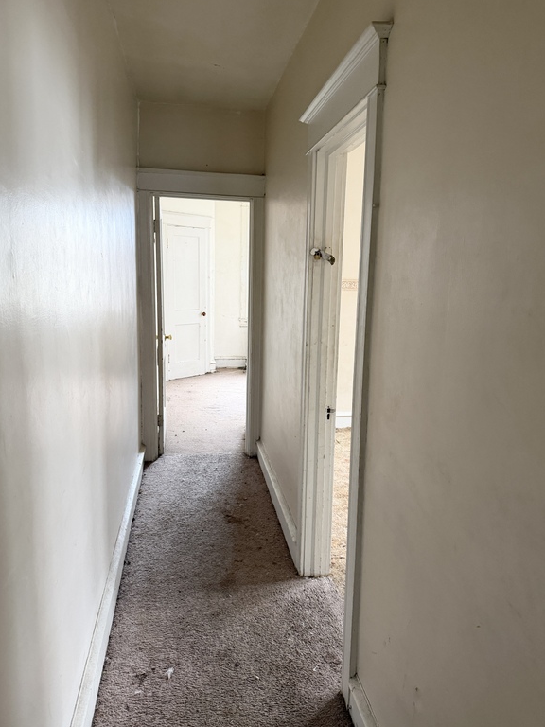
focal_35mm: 25
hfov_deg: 54.9
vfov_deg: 69.4
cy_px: 353
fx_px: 525
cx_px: 265
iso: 400
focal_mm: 6.76
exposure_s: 1/60
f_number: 1.78
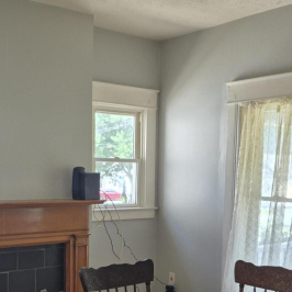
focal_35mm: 51
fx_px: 487
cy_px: 220
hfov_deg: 33.4
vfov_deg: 32.7
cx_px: 136
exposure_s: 1/180
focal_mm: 5.4
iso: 80
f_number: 1.8
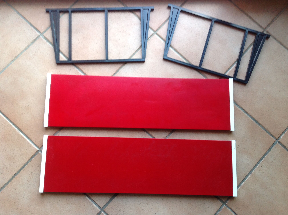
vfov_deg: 40.6
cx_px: 144
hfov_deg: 52.7
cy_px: 108
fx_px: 291
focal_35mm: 35
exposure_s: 1/15
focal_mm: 4.28
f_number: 2.4
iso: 80
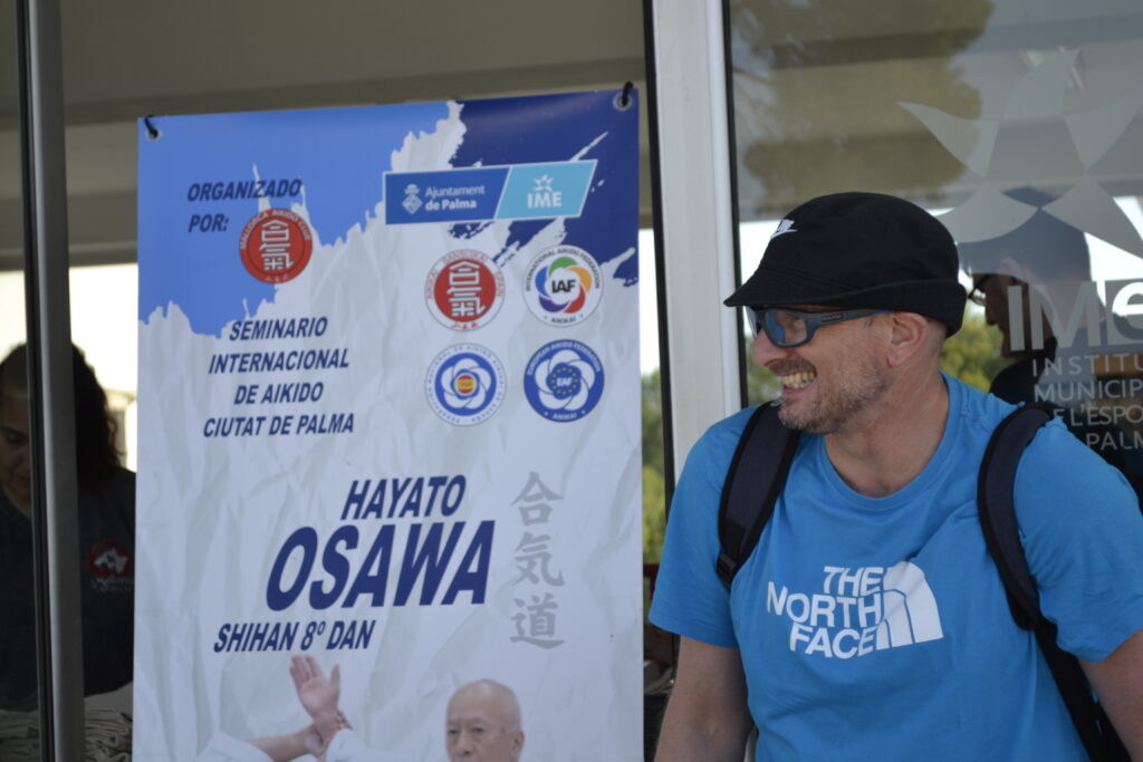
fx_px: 2620
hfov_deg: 24.6
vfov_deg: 16.6
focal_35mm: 82
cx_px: 572
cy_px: 381
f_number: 5.6
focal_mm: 55
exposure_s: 1/125
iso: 100
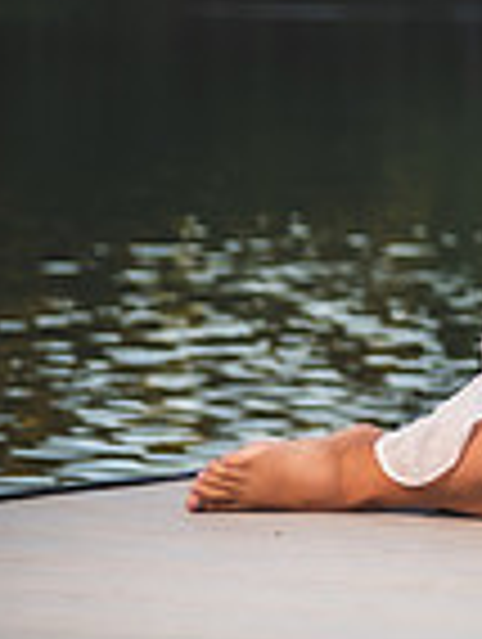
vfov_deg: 7.0
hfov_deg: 5.1
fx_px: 5201
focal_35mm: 281
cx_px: 1293
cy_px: -218
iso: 100
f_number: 2.8
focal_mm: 70
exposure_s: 1/250
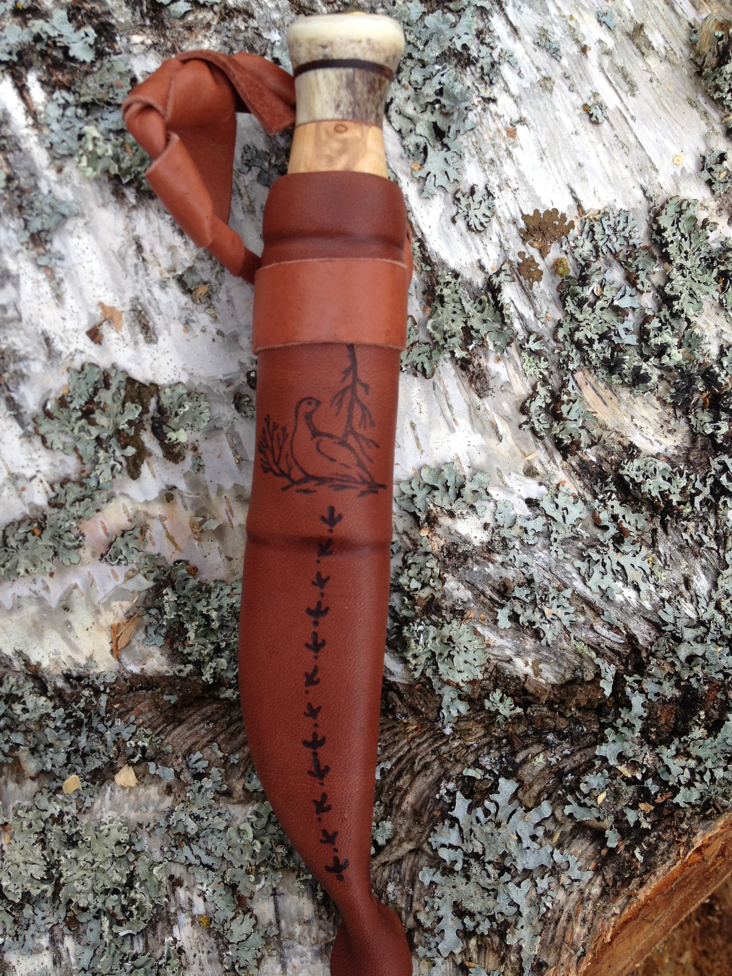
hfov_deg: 40.7
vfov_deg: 52.6
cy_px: 488
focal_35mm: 35
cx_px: 366
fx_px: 987
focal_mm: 4.28
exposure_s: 1/190
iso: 64
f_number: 2.4
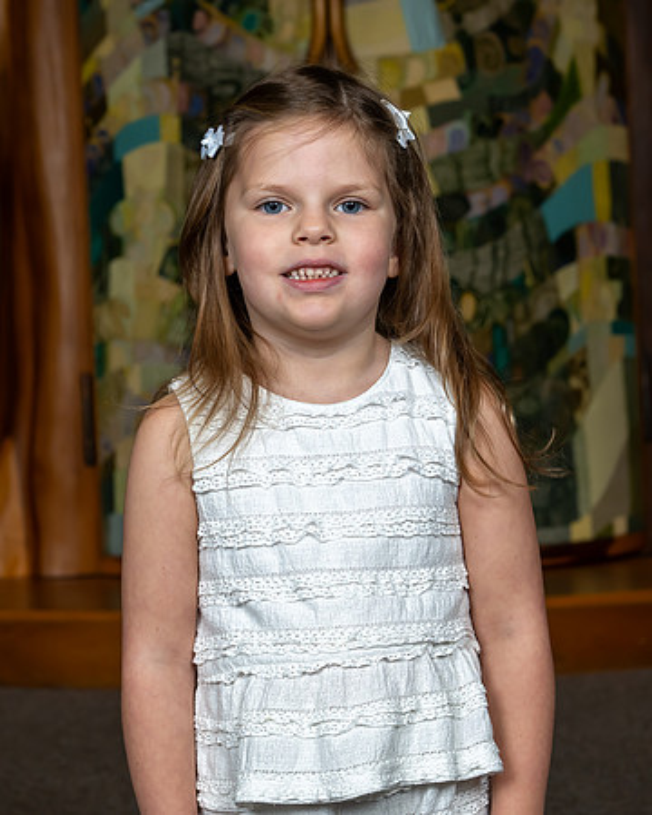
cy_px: 353
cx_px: 330
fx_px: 2448
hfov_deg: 15.2
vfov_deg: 18.9
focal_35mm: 101
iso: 500
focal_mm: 63
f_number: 7.1
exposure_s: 1/200
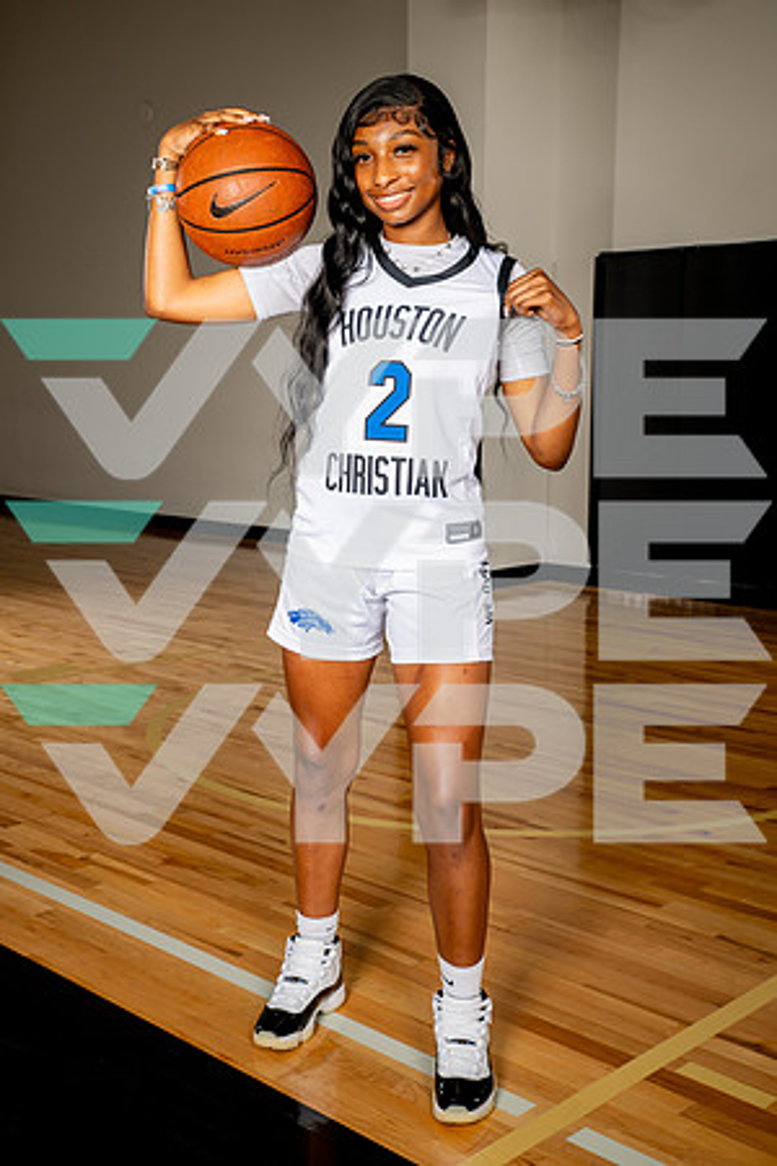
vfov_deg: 44.5
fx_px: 1424
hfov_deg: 30.5
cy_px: 583
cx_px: 388
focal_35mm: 44
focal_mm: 44
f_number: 8
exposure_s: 1/500
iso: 250
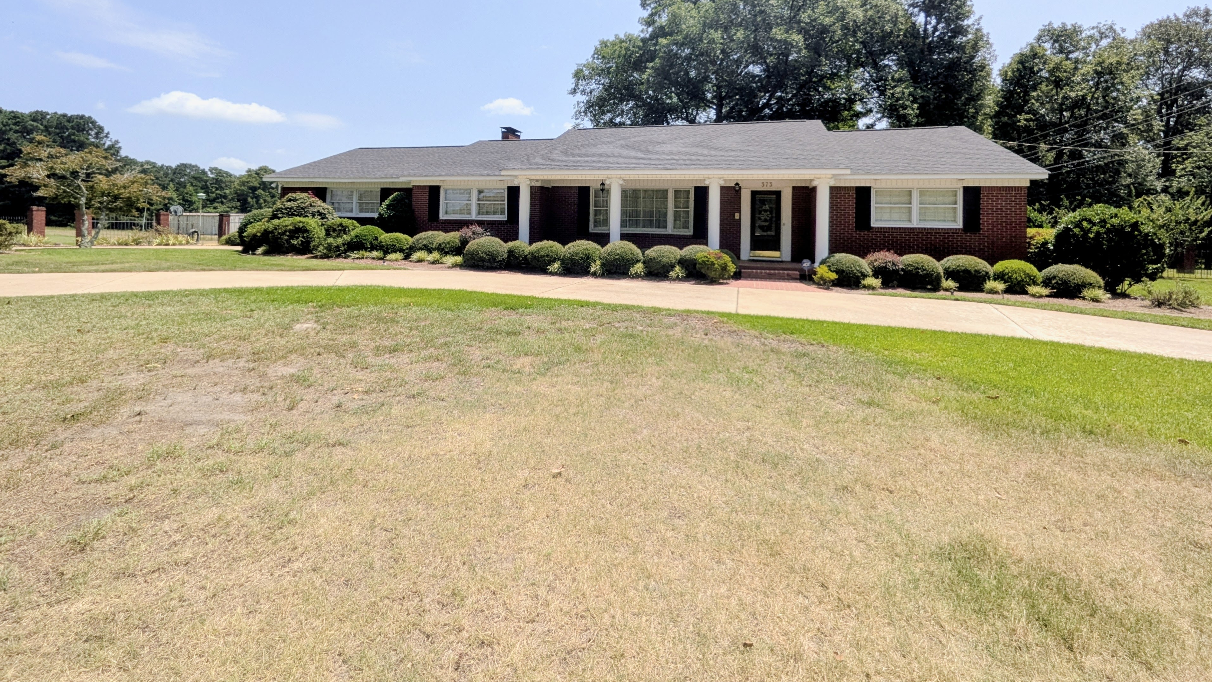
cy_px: 217
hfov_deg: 99.3
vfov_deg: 65.0
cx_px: 625
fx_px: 514
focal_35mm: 16
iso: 53
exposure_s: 1/1689
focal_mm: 1.85
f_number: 2.2
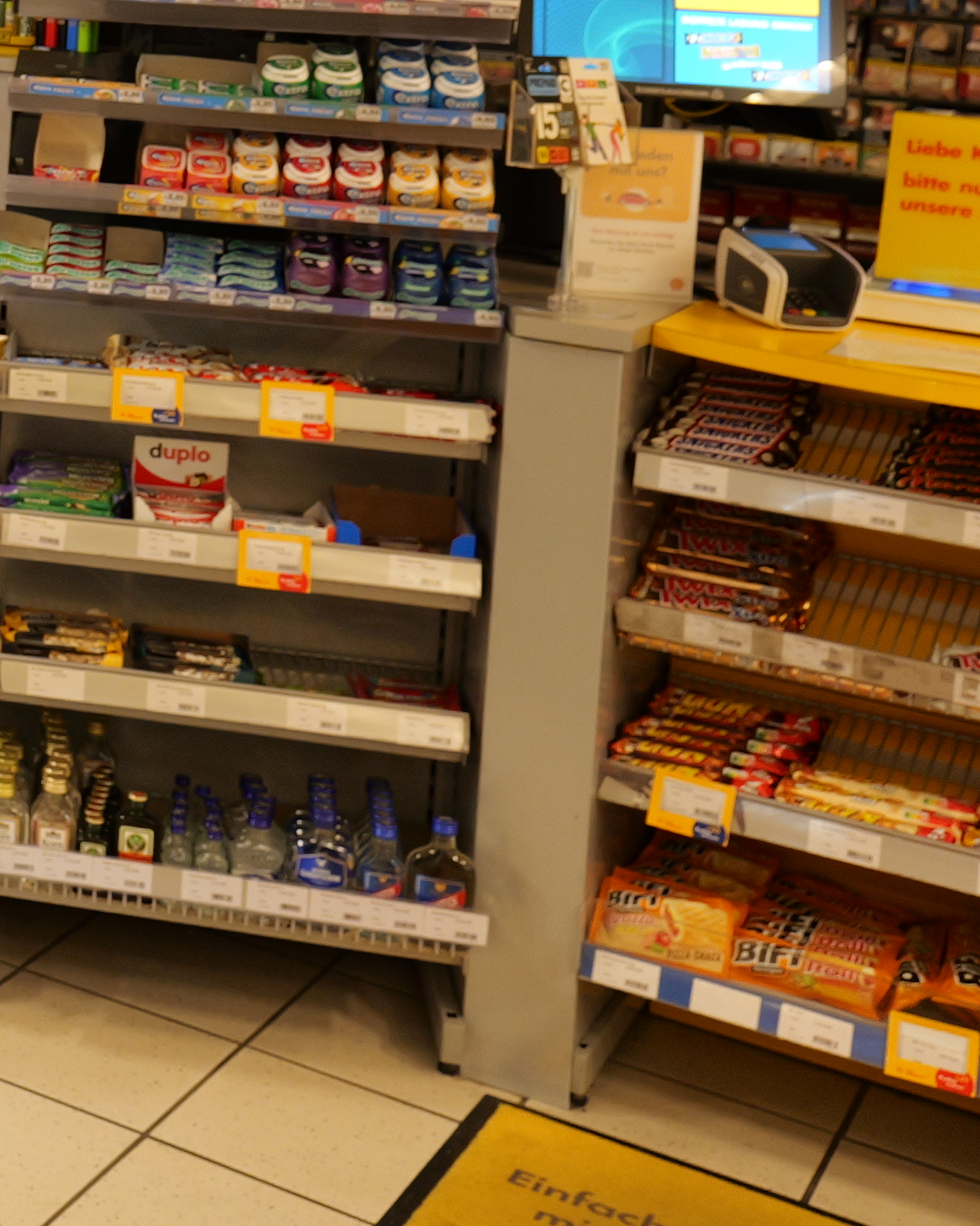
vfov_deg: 27.4
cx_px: -692
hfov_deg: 19.0
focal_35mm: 65
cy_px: -10
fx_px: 2357
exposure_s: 1/30
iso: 800
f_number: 3.5
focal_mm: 20
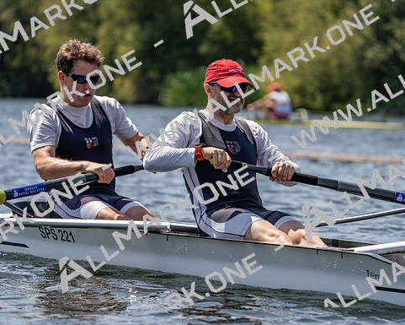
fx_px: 3393
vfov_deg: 5.5
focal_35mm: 283
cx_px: 230
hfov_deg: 6.8
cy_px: 162
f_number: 5.6
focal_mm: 250
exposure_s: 1/2000
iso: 250
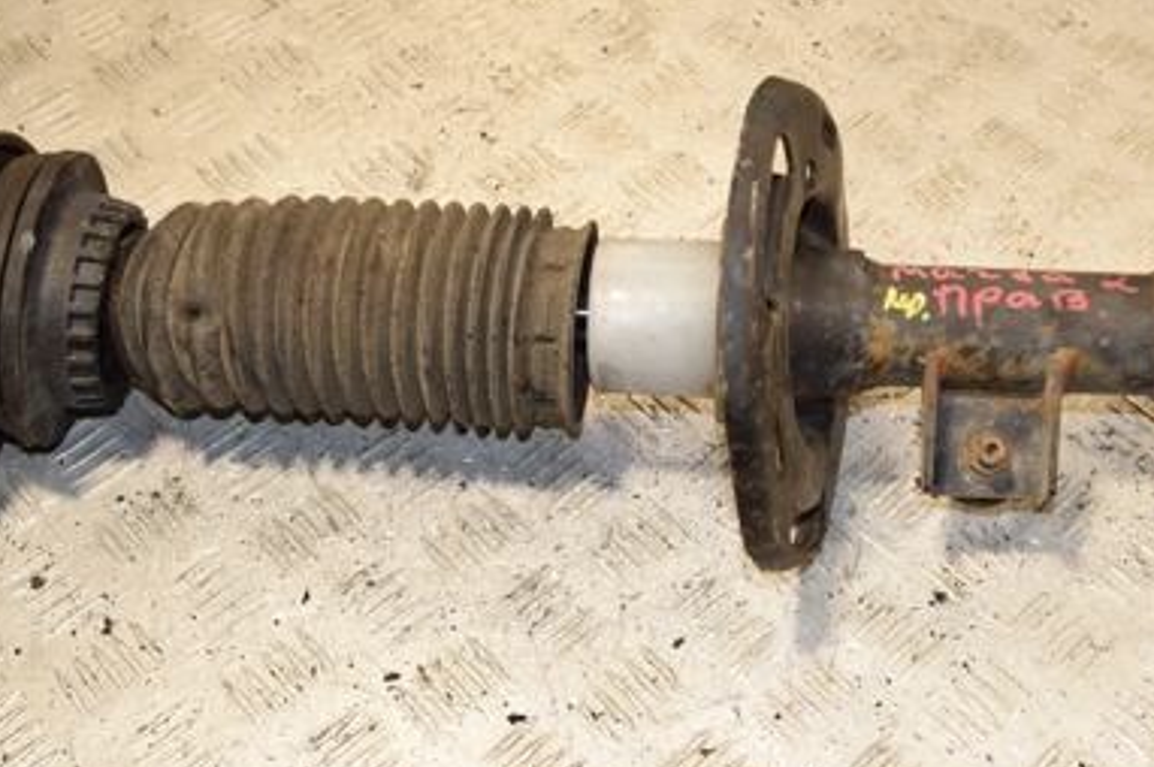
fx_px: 1692
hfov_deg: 37.5
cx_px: 704
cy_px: 293
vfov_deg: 25.5
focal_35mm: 53
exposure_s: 1/200
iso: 800
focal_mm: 21
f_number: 9
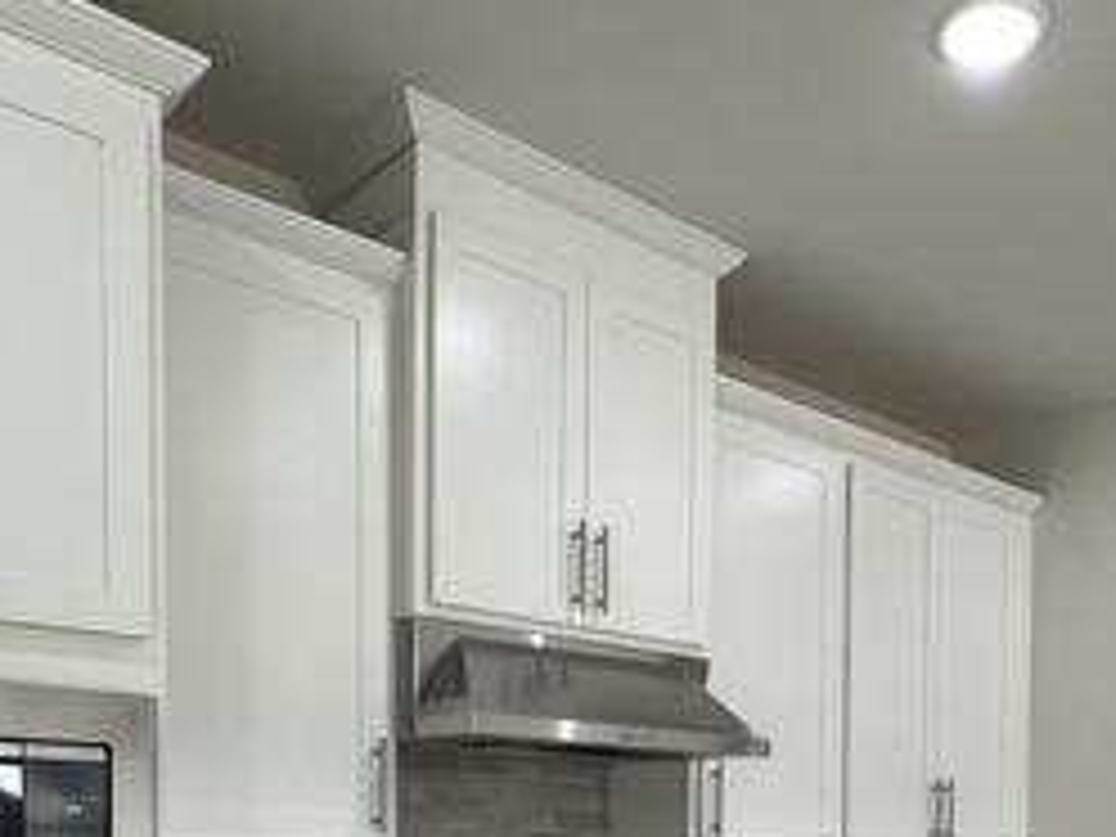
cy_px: 904
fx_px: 1128
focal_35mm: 35
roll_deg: -0.7
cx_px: 700
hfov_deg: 52.1
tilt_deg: -1.9
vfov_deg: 35.3
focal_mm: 1.57
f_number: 1.8
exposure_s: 1/120
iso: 64
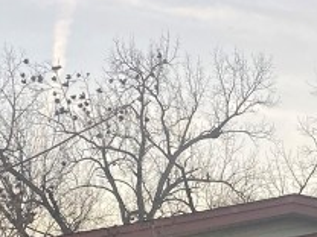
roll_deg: -1.2
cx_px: 283
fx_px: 1264
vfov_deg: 9.9
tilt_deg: -2.8
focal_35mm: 138
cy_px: 486
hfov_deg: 14.2
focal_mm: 3.99
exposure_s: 1/121
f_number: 1.8
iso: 50
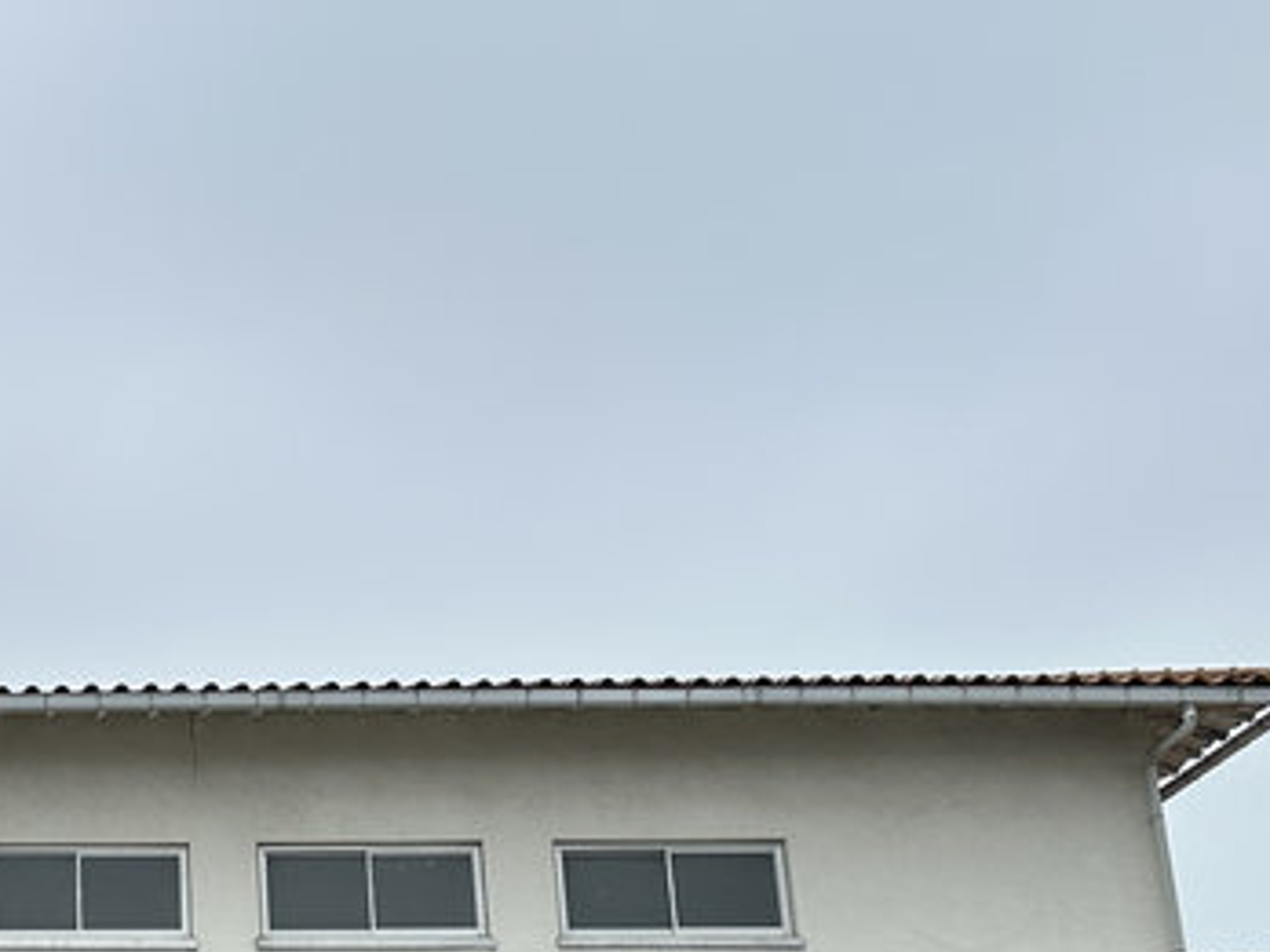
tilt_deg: +17.4
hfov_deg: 28.7
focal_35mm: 62
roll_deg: -0.5
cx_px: -73
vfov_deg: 22.9
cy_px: 906
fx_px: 2275
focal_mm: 6.86
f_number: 1.78
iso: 80
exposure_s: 1/7576
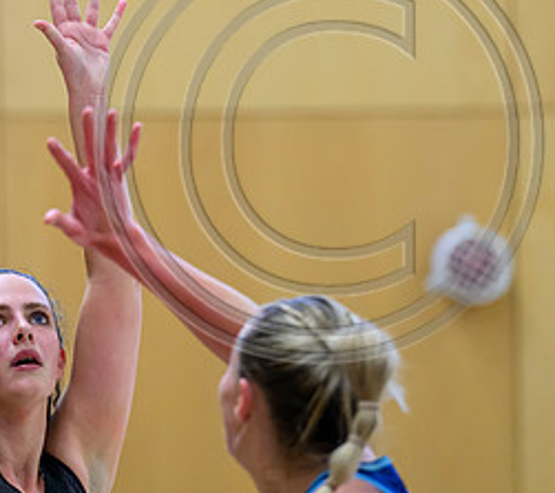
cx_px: 131
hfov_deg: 3.8
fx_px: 8287
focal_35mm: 483
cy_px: 139
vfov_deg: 3.4
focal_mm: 200
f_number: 3.2
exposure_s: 1/1000
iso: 3200
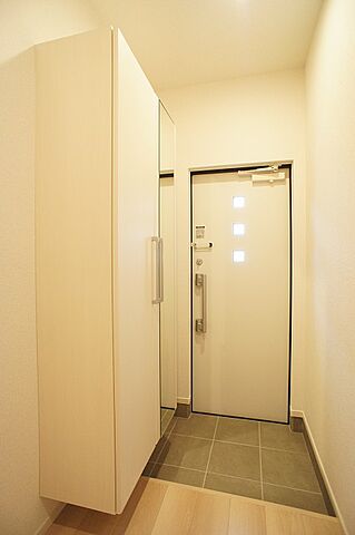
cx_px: 178
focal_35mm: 24
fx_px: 356
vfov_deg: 73.8
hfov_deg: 53.0
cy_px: 268
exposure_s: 1/60
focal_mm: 16
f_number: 4
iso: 1600
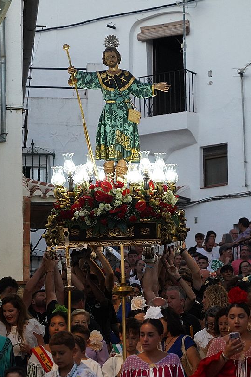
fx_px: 2176
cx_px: 90
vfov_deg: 9.9
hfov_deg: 6.6
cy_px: 191
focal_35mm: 208
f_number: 6.3
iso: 5000
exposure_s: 1/250
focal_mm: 132
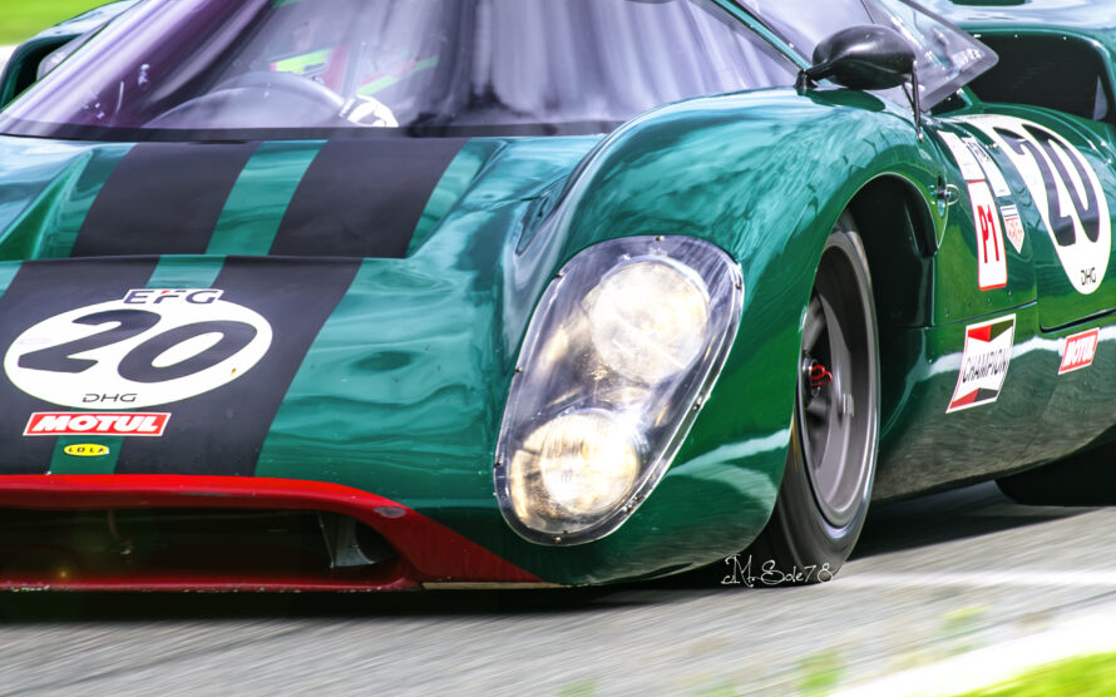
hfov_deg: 3.2
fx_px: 20041
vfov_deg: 2.0
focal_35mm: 659
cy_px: 248
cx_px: 471
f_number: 8
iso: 160
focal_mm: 240
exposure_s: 1/640
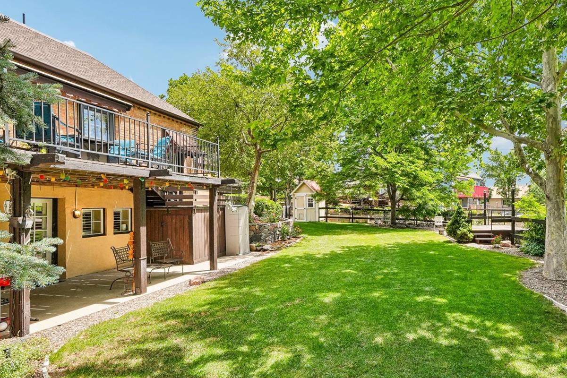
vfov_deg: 61.8
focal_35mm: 20
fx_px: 315
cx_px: 362
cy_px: 206
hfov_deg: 82.0
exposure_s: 1/400
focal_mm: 10
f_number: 8
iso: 800
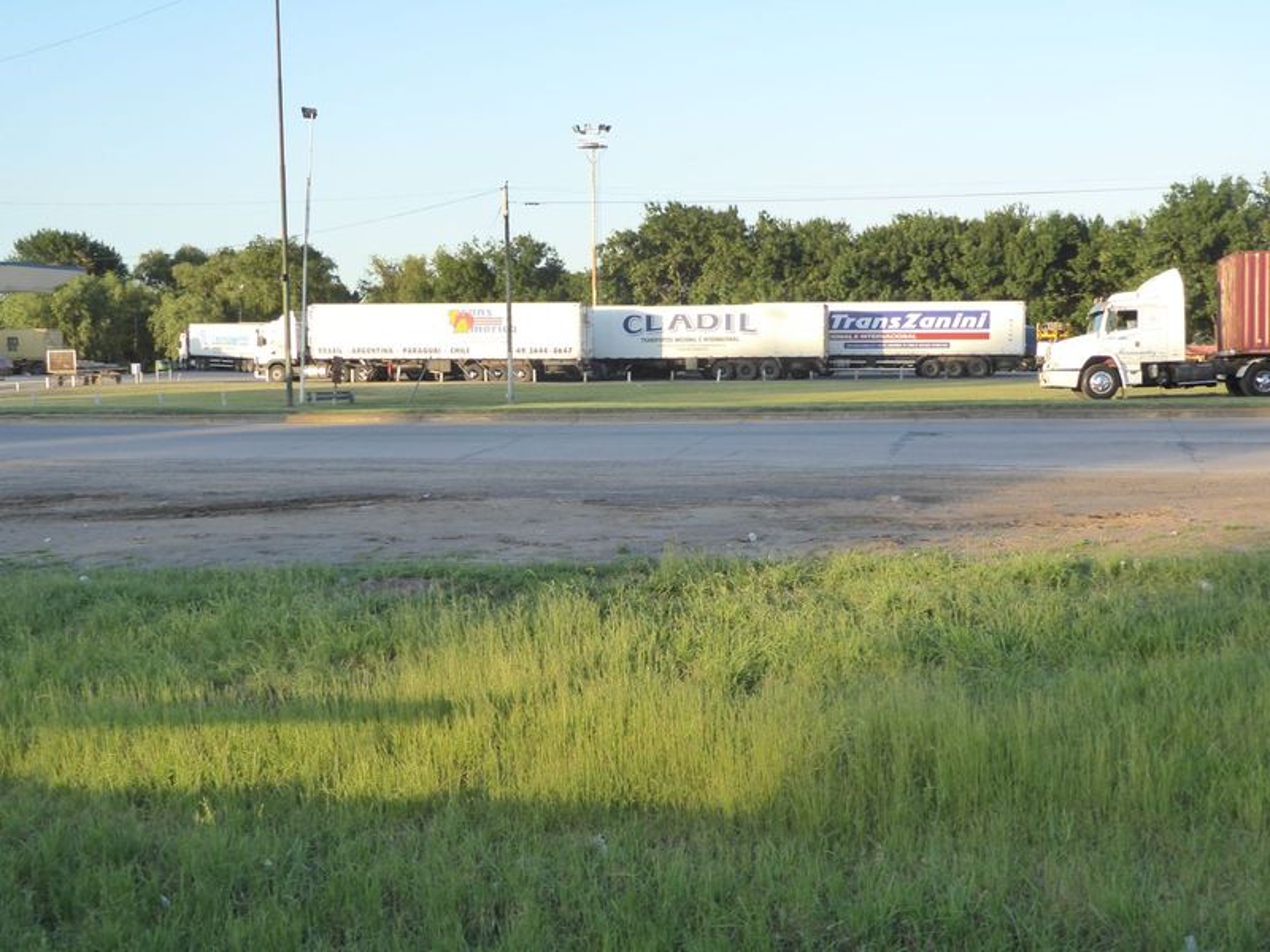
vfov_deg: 31.5
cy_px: 476
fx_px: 1688
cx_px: 635
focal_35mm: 46
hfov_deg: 41.2
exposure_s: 1/160
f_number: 3.9
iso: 160
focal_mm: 7.8
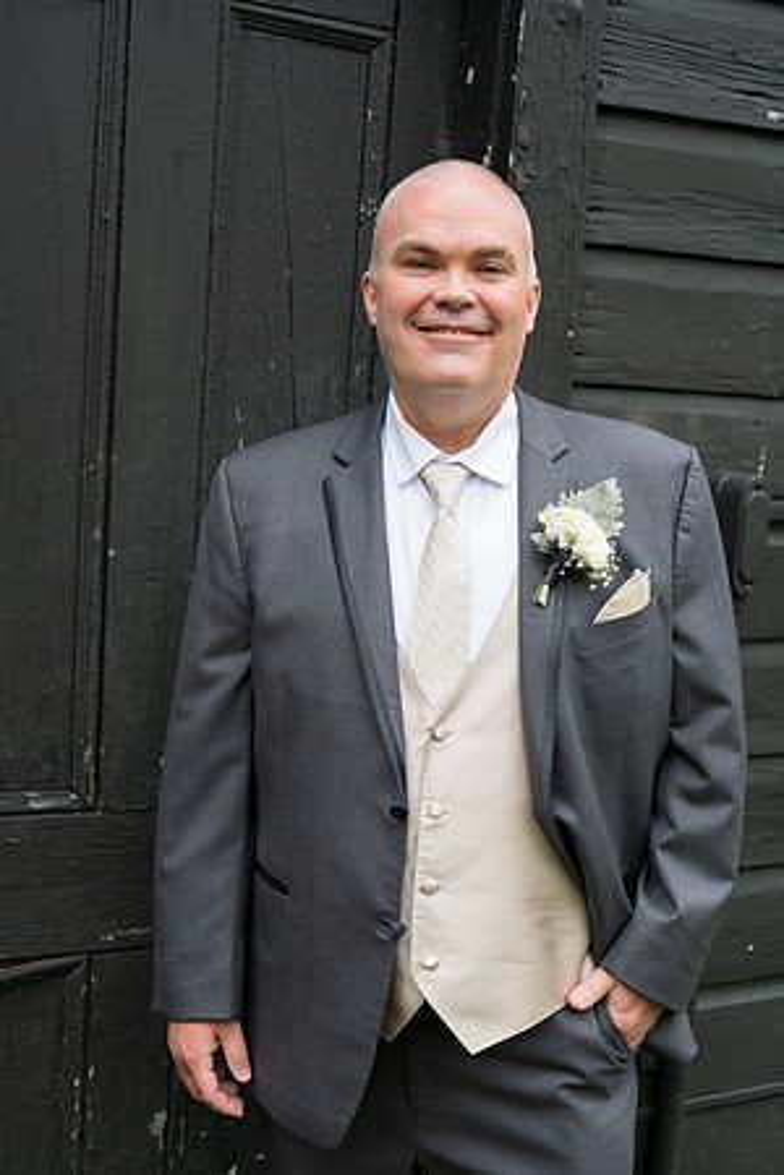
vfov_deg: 39.6
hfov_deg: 27.0
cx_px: 392
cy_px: 588
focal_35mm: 50
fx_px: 1633
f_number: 2.8
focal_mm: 50
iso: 80
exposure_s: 1/200
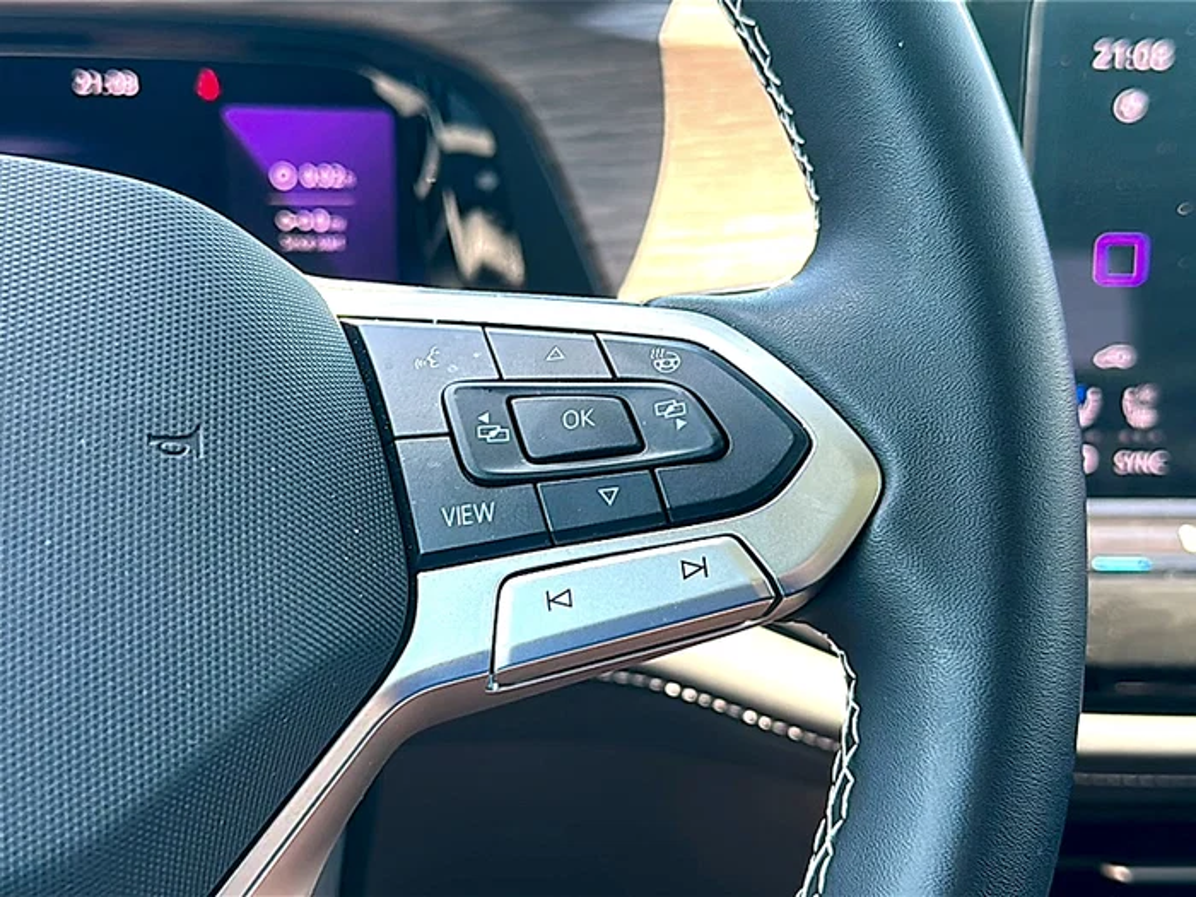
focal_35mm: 40
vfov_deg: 36.0
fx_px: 1382
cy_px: 448
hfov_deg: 46.8
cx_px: 598
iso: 125
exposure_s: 1/238
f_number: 1.78
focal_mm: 6.86
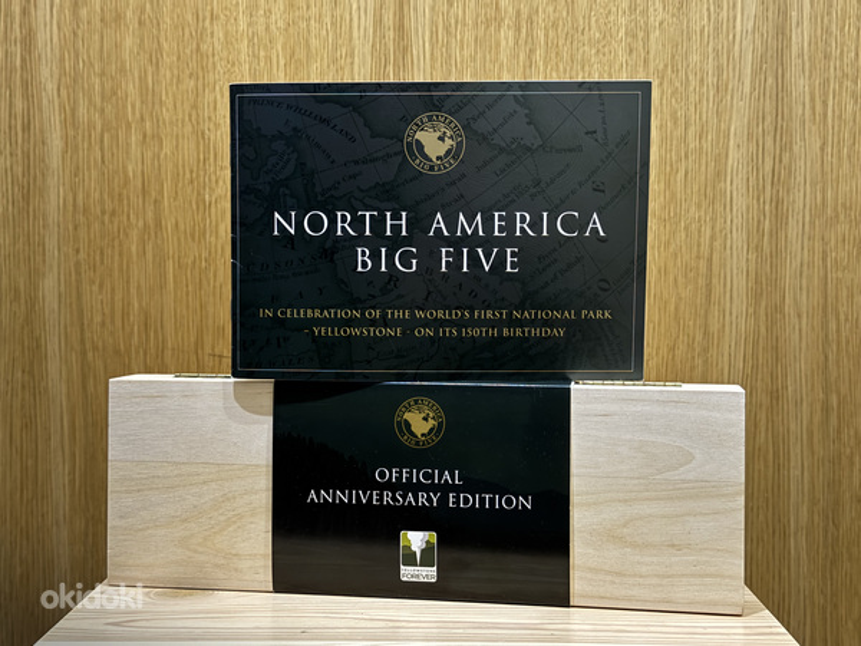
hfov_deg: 39.7
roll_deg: +0.3
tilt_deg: -3.2
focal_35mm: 48
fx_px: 1194
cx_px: 430
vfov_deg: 30.3
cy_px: 323
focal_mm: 6.76
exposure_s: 1/25
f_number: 1.78
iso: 500
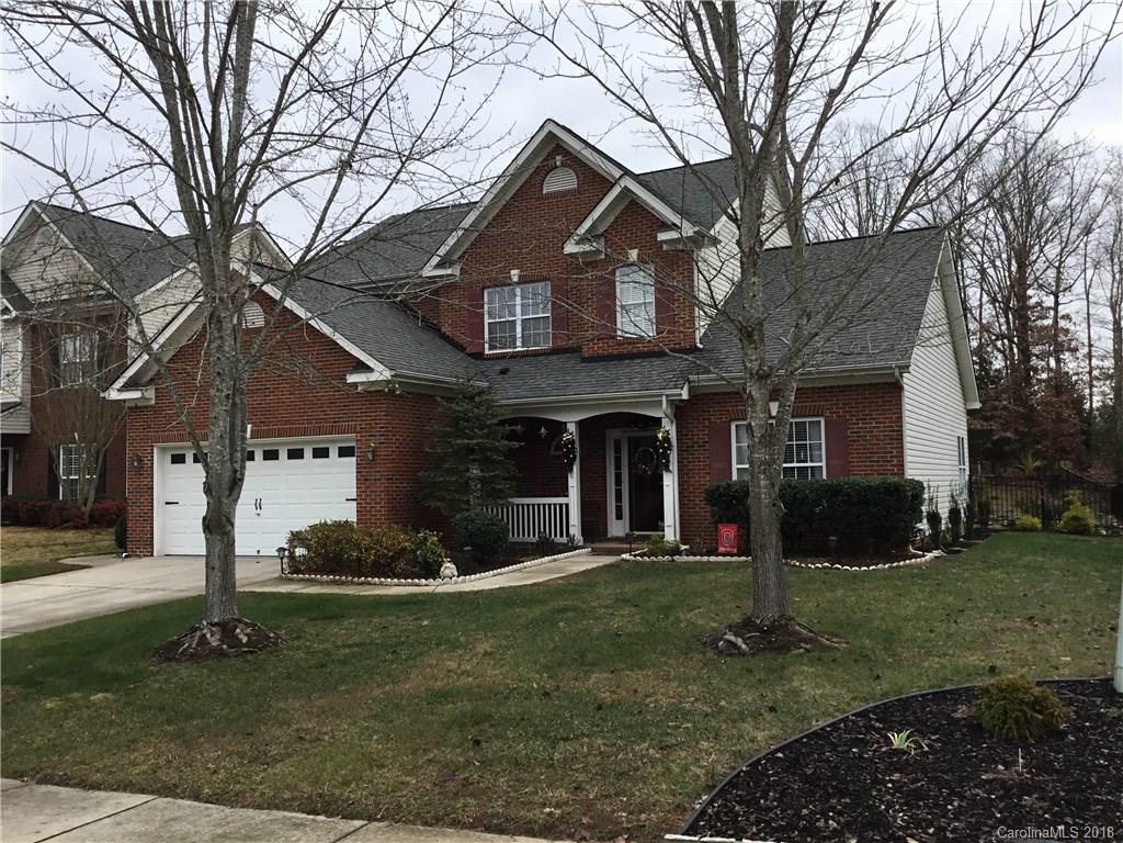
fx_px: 1006
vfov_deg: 45.4
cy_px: 422
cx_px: 562
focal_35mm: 31
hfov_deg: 58.4
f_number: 2.4
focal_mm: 3.3
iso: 25
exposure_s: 1/673
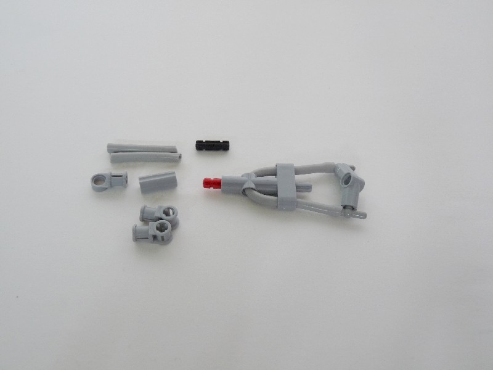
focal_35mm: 41
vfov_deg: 35.1
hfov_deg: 45.8
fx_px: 584
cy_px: 185
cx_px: 246
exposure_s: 1/13
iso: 100
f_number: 3
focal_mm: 7.3
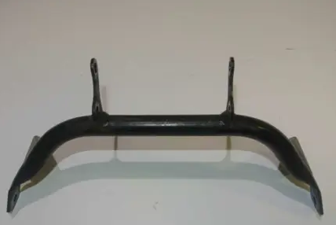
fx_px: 364
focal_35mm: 39
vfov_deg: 34.1
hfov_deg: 49.5
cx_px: 160
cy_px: 135
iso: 200
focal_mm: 11.8
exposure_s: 1/60
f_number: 4.5
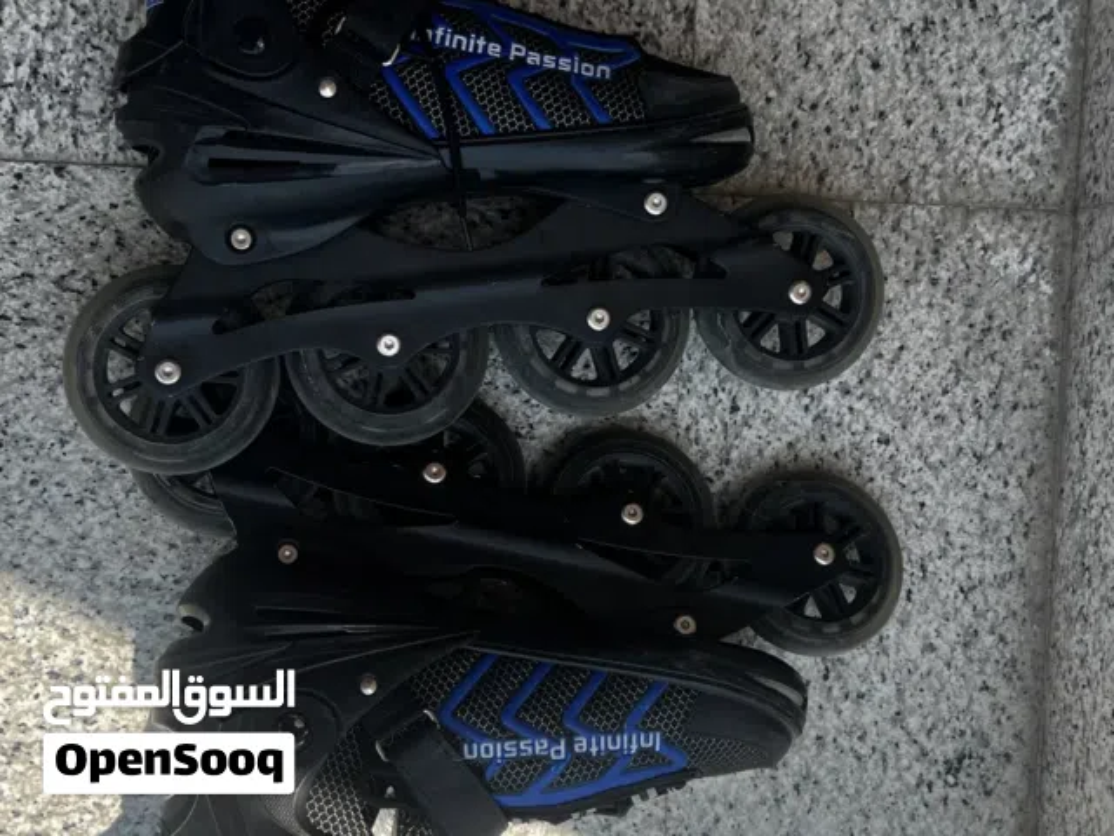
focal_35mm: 26
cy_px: 418
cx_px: 557
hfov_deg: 67.3
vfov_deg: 53.1
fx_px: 837
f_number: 1.5
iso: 50
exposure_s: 1/3704
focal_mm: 5.7
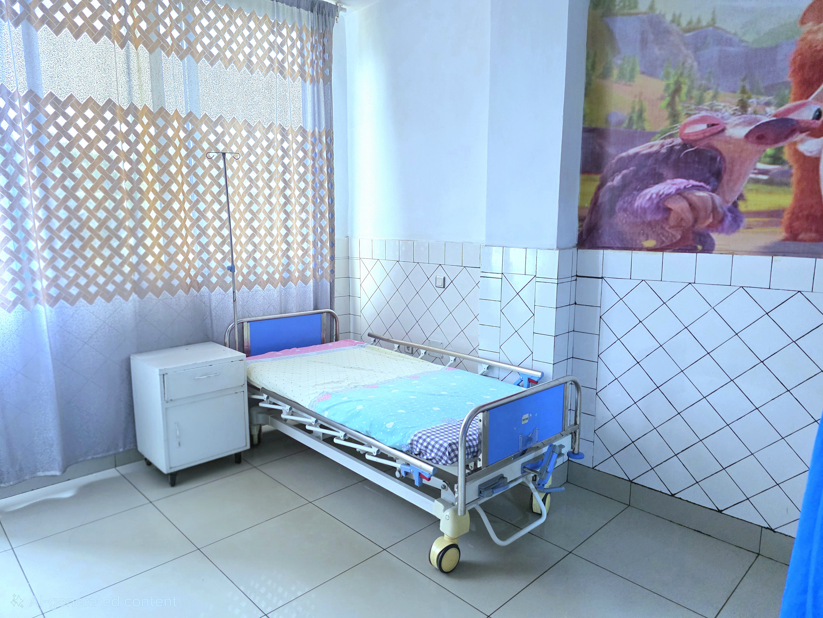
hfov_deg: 73.9
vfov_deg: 58.9
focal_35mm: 23
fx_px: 547
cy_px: 309
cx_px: 412
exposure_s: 1/101
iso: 500
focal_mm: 6.3
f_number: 1.7
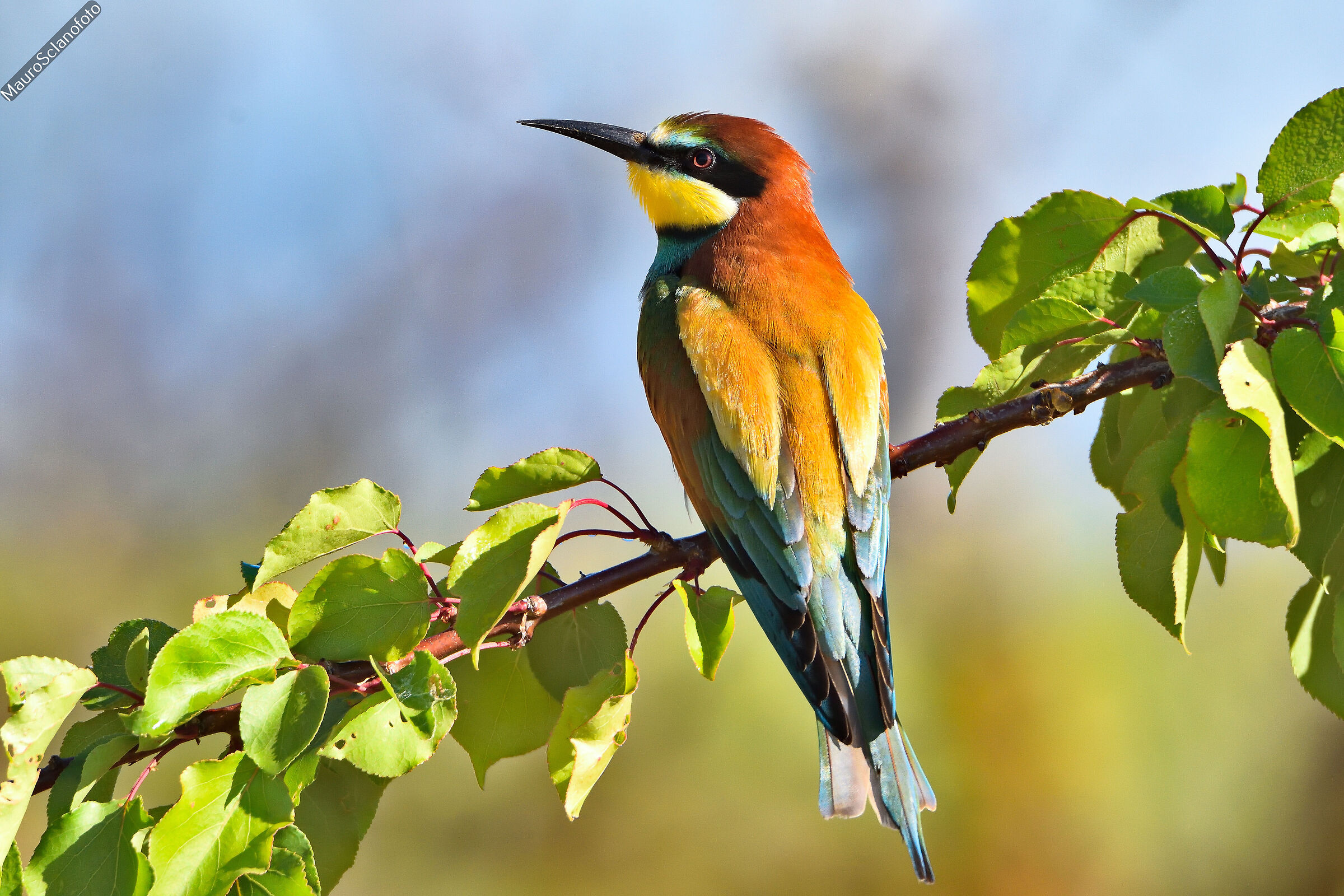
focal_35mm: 900
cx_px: 672
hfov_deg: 2.3
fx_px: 33597
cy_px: 448
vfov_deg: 1.5
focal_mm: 600
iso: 800
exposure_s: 1/1250
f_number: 8
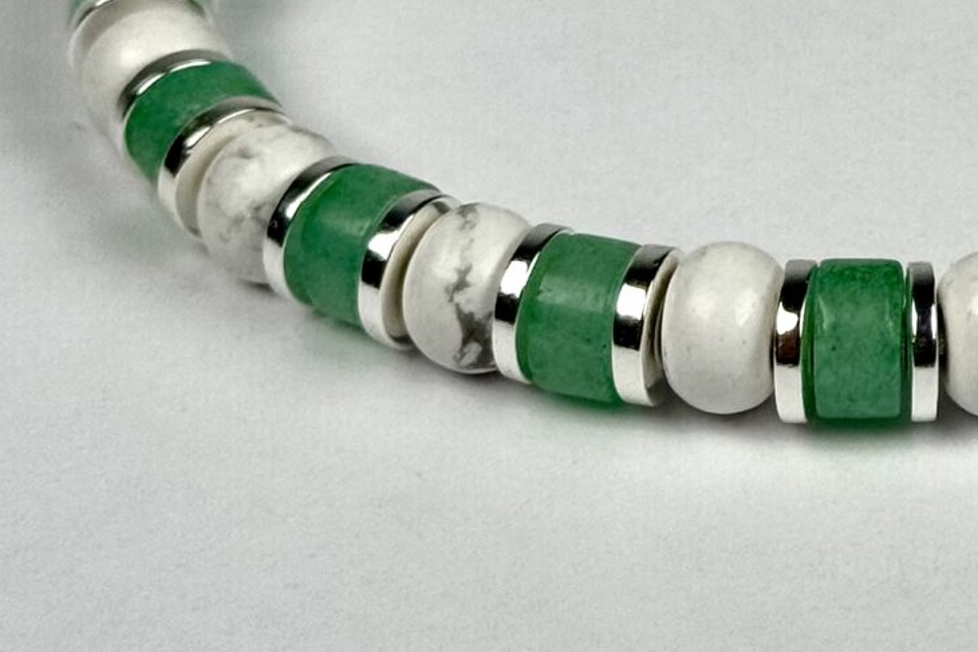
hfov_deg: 11.7
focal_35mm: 175
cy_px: -5
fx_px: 4755
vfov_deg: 7.8
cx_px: 891
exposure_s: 1/15385
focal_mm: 6.76
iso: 64
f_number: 1.78
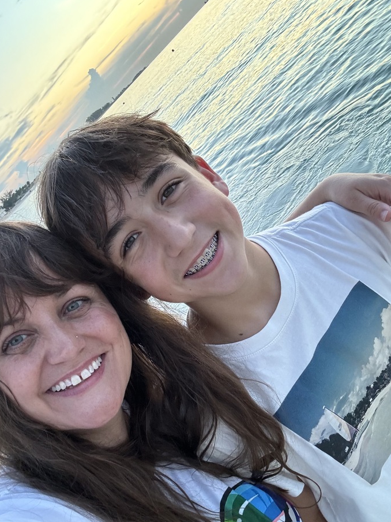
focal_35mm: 34
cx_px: 209
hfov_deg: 41.8
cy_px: 283
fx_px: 512
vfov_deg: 53.9
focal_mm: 2.69
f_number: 1.9
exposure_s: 1/60
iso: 200
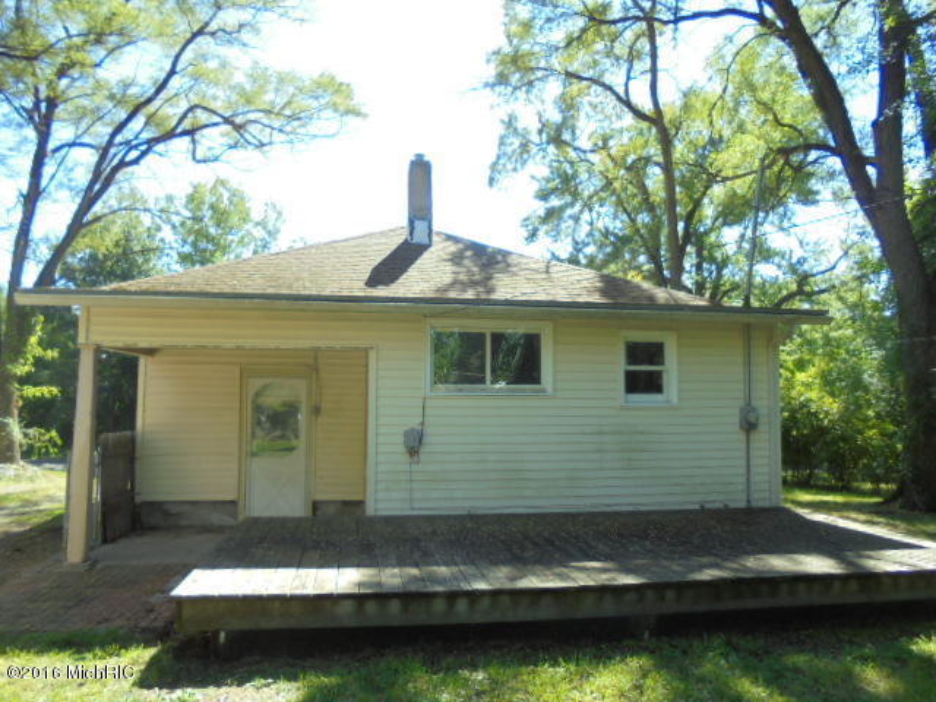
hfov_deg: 67.3
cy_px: 351
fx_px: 703
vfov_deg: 53.1
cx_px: 468
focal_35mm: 26
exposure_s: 1/250
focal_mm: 4.6
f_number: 3.5
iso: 100
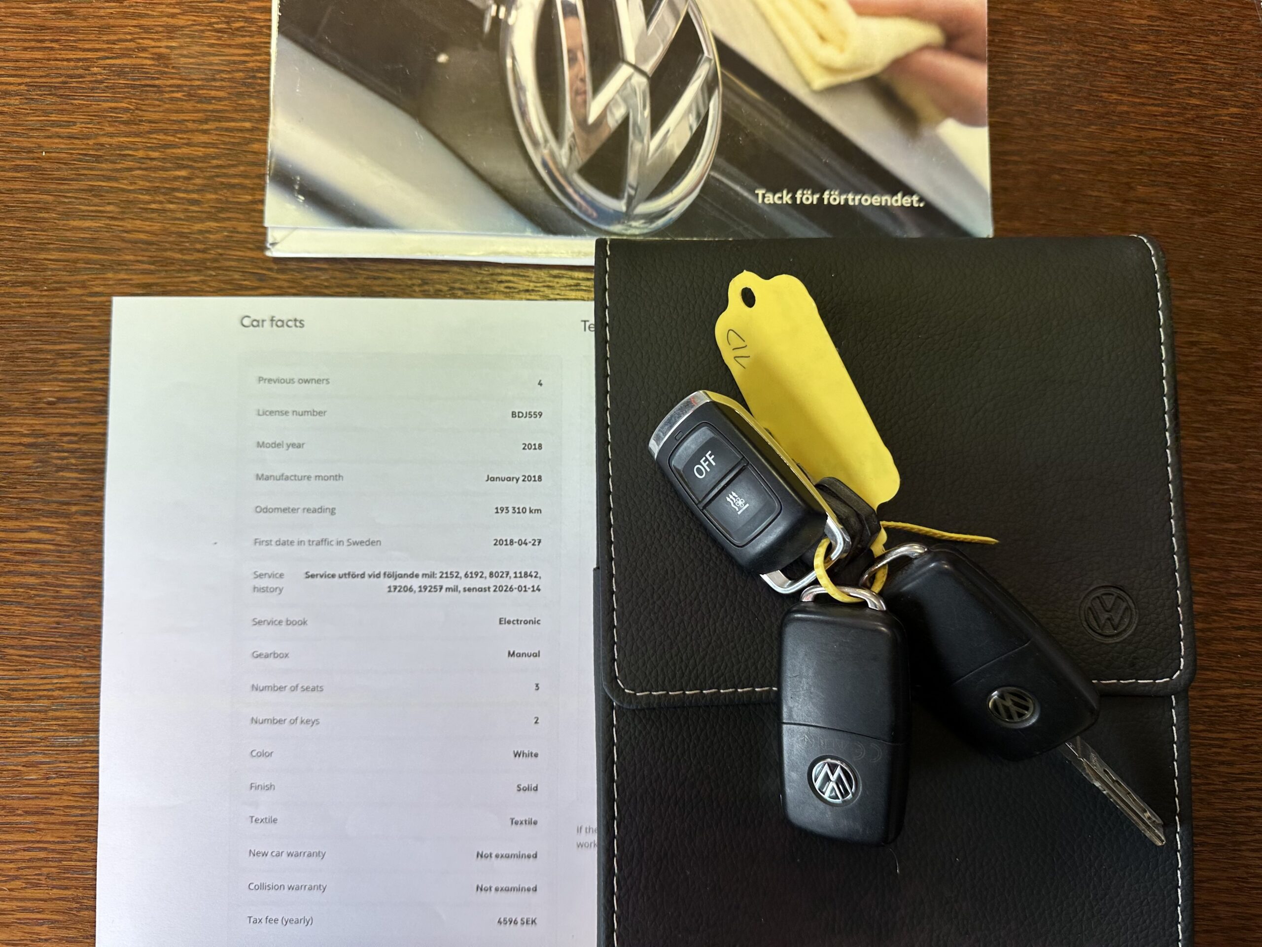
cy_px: 474
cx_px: 631
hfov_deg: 71.6
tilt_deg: -85.3
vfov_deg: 56.8
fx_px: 875
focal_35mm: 24
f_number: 1.78
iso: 80
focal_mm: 6.86
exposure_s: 1/100
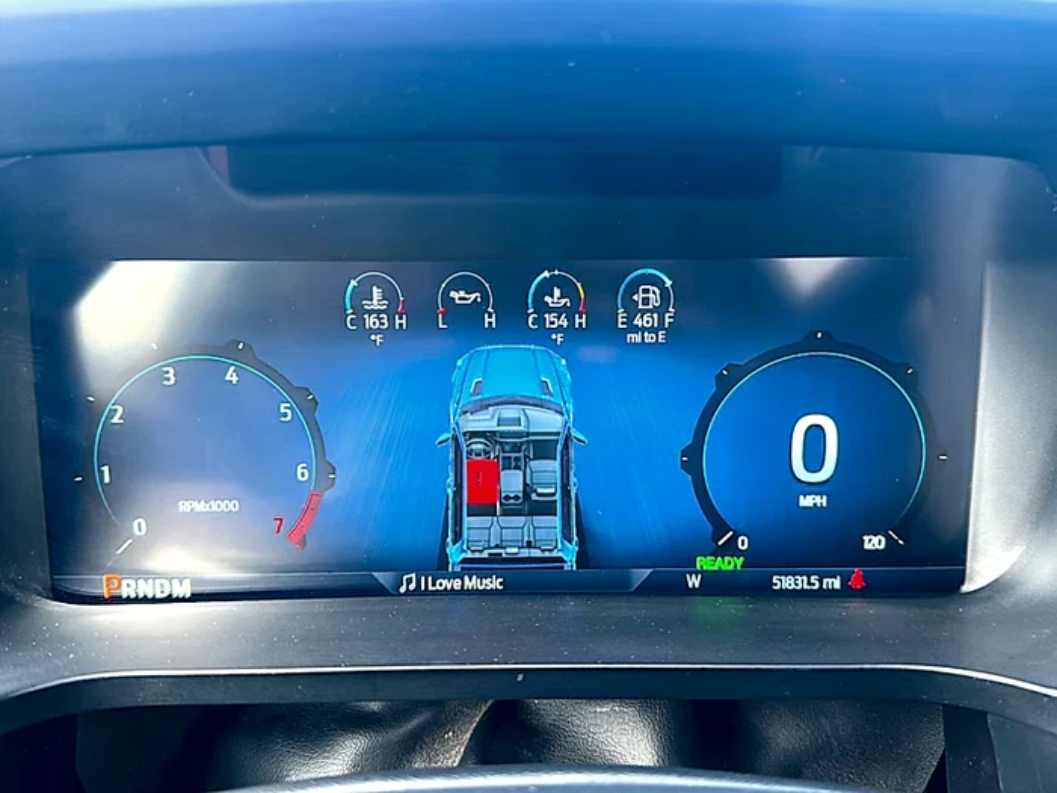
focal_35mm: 25
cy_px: 396
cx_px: 528
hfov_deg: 69.4
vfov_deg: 54.9
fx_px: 763
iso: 125
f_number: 1.78
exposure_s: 1/83
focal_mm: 6.86
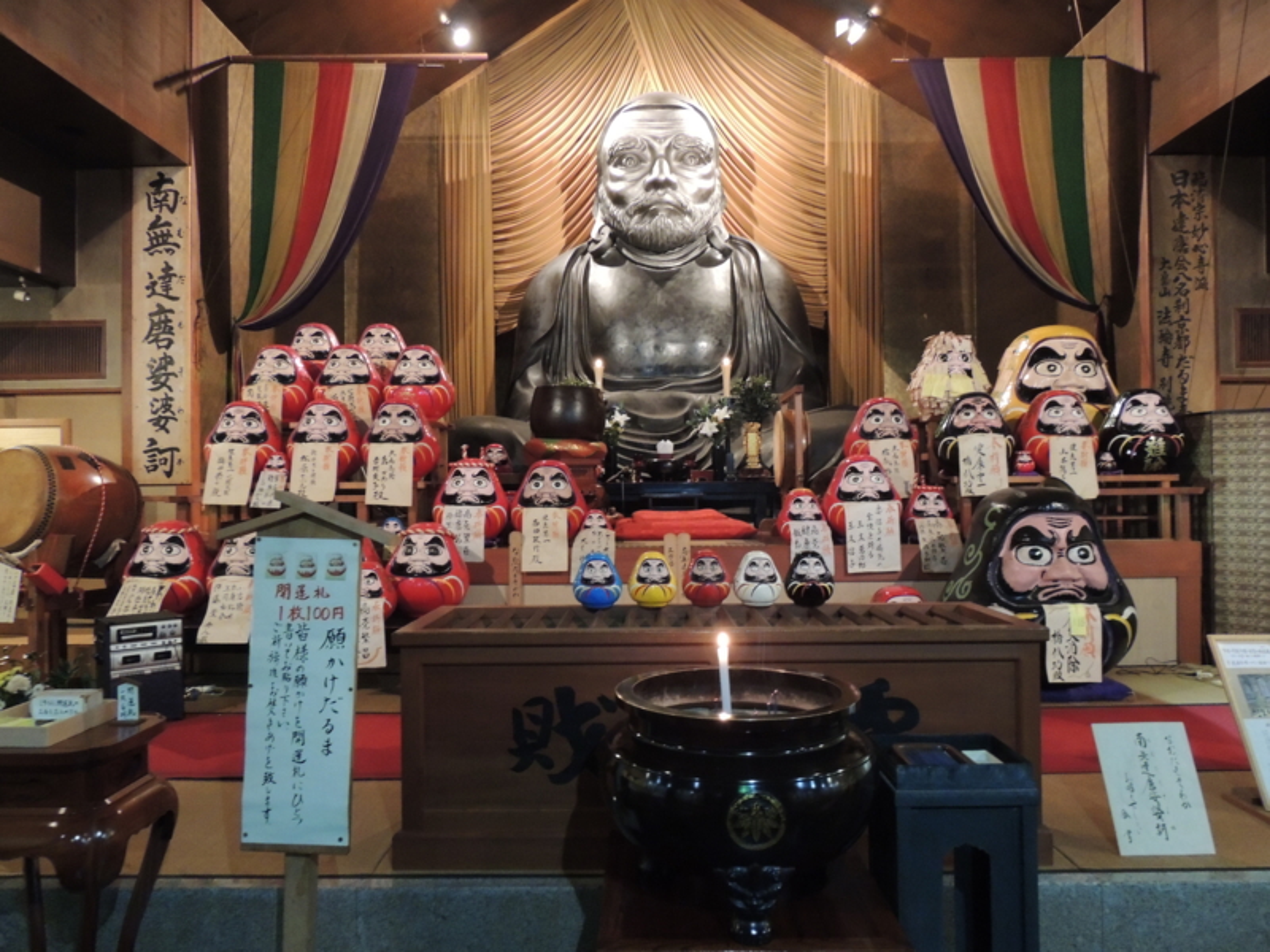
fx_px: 881
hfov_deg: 71.6
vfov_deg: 56.8
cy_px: 476
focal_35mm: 24
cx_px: 635
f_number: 3
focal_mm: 4.3
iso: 720
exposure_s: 1/8
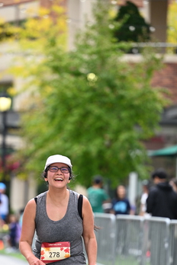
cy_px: 189
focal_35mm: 221
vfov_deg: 9.3
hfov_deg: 6.2
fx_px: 1630
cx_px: 74
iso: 640
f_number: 2.8
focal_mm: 140
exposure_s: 1/2000
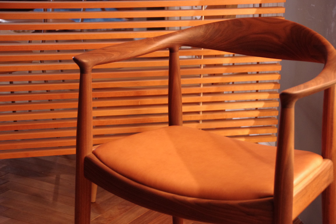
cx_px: 168
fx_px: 765
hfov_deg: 24.8
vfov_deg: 16.7
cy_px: 112
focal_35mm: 82
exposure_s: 1/10
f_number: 4.5
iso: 1600
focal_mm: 55
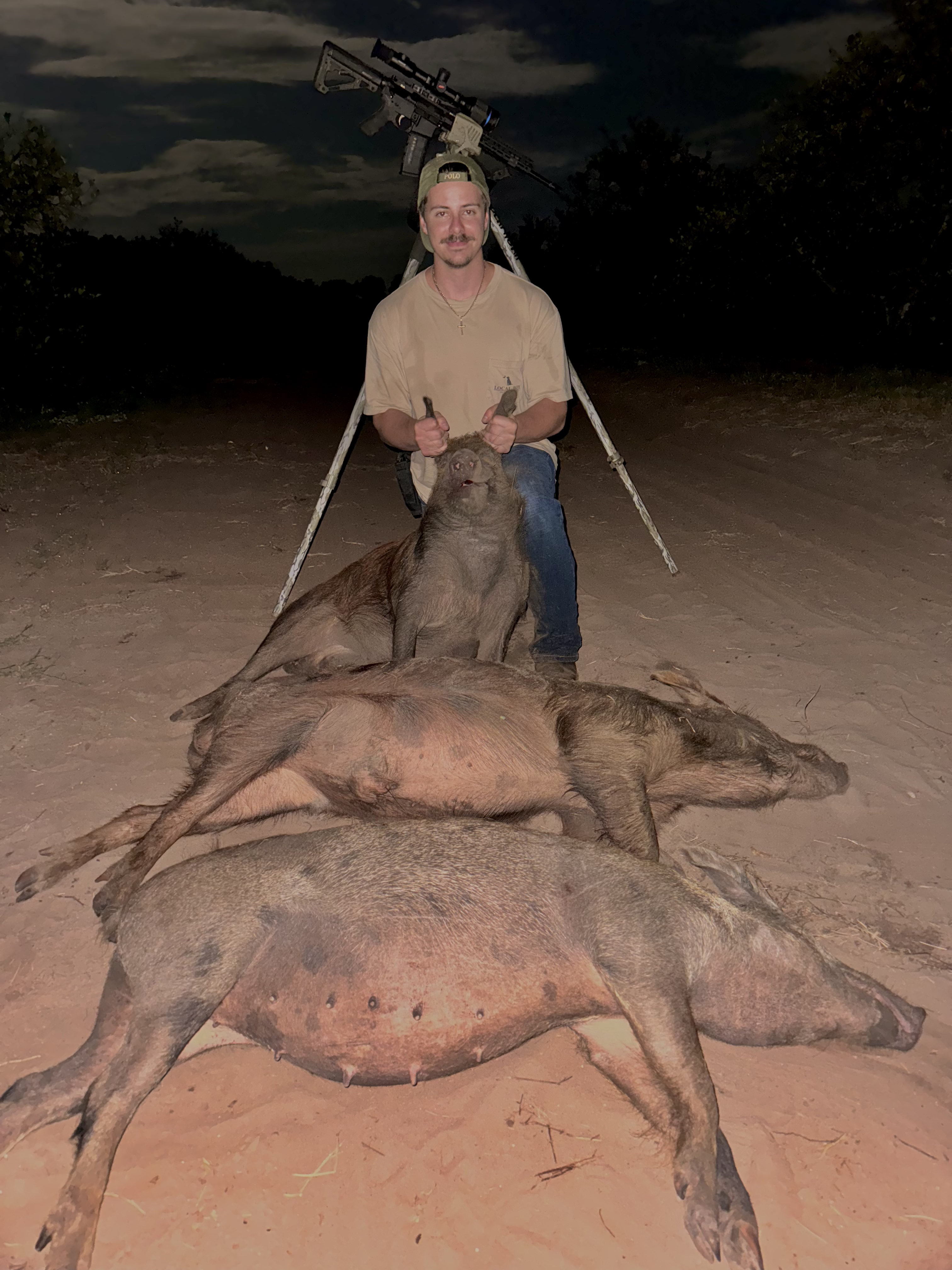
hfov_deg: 56.8
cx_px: 476
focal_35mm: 24
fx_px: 880
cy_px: 635
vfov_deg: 71.6
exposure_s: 1/4
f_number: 1.78
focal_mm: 6.76
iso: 250
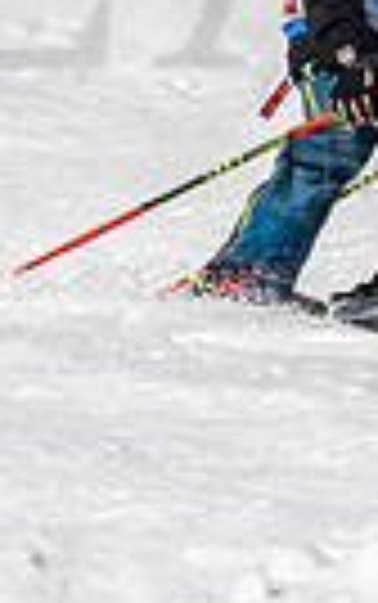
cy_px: 187
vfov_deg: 0.6
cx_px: 377
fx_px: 53701
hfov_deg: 0.4
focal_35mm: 3265
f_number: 8
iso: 200
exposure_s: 1/2000
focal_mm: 400
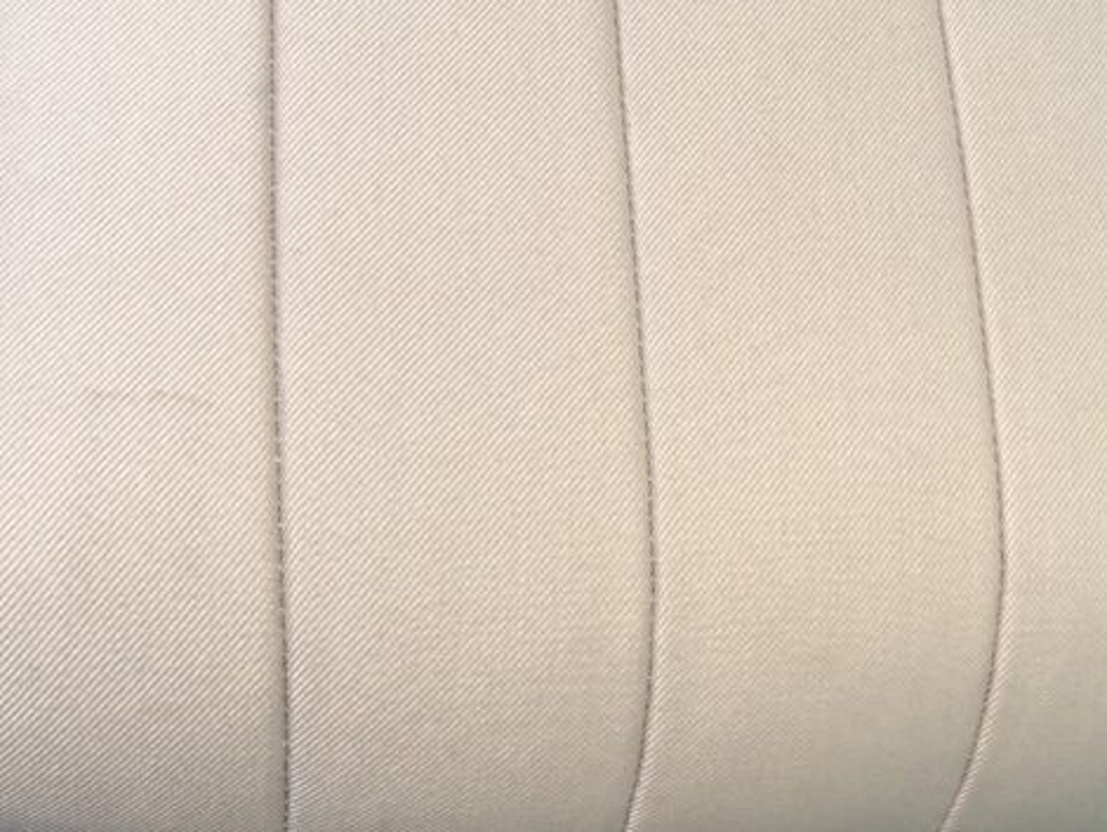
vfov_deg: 24.0
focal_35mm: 61
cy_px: 443
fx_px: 1952
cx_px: 565
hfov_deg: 31.7
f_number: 1.8
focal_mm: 4
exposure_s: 1/25
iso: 40
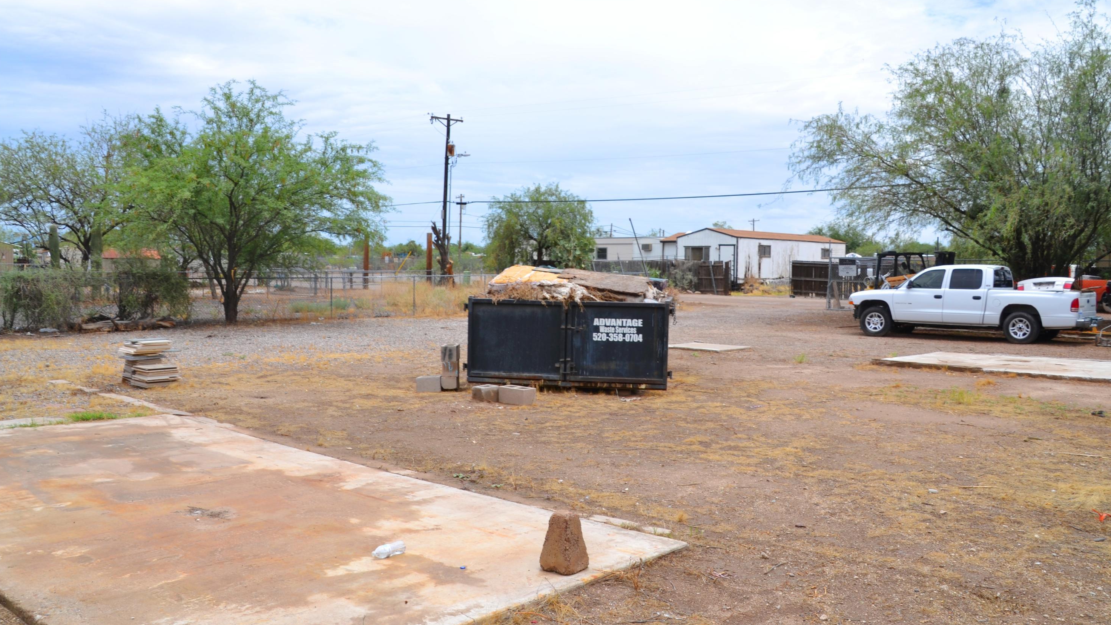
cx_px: 555
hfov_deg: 61.0
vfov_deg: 36.6
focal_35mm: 32
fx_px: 943
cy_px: 276
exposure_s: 1/320
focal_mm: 20
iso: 100
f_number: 9
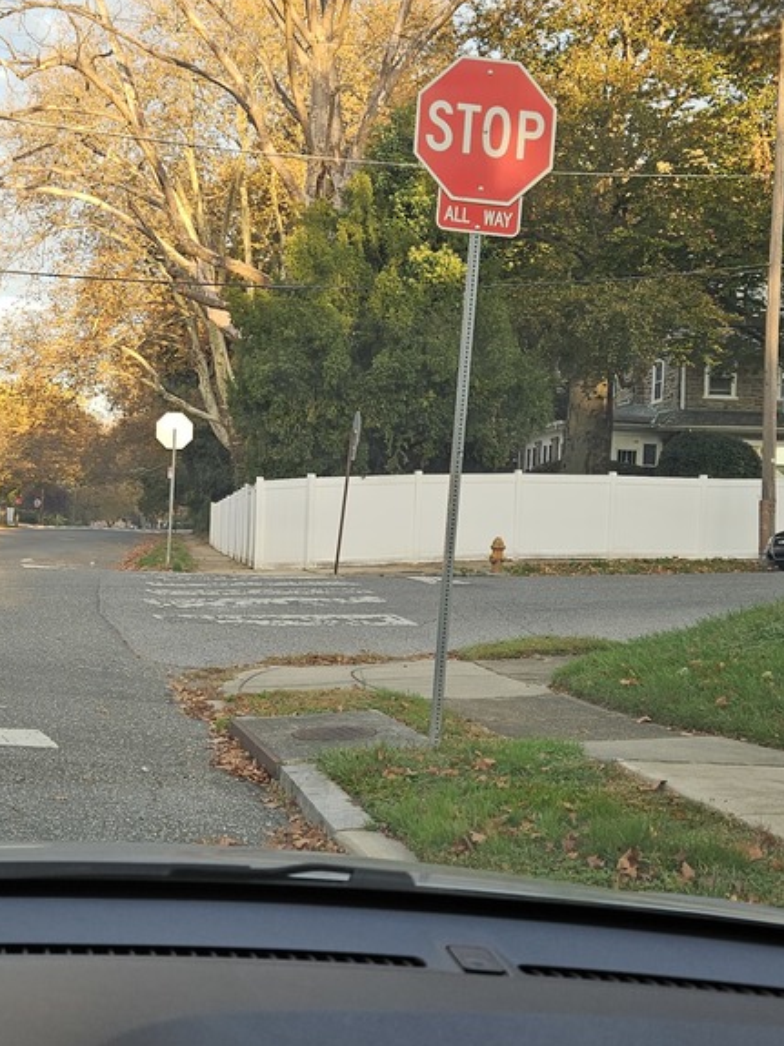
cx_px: 311
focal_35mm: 48
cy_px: 529
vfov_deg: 39.7
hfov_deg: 30.2
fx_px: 1450
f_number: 1.8
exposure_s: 1/180
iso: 32
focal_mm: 5.4
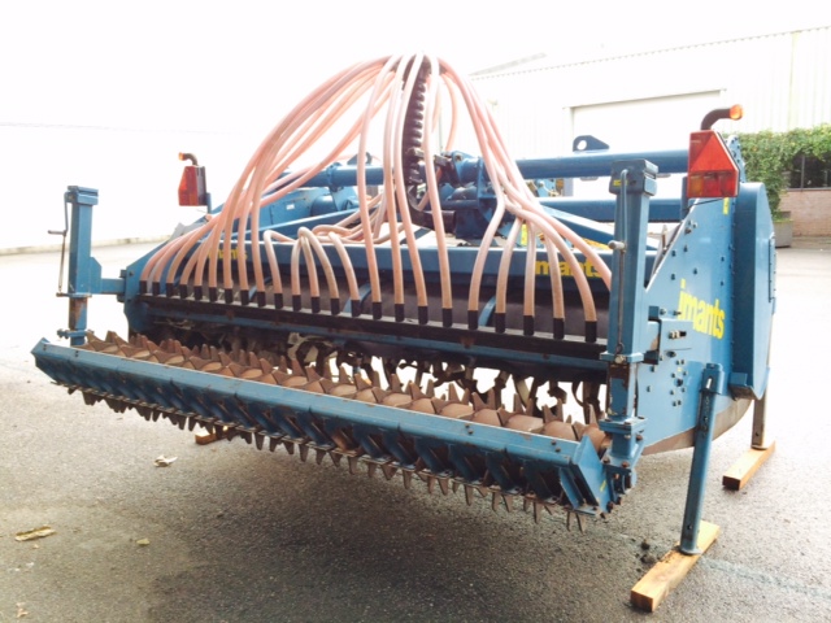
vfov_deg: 46.8
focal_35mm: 30
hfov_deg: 60.0
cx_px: 416
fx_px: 720
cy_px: 312
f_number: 2.2
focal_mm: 4.12
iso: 64
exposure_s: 1/120
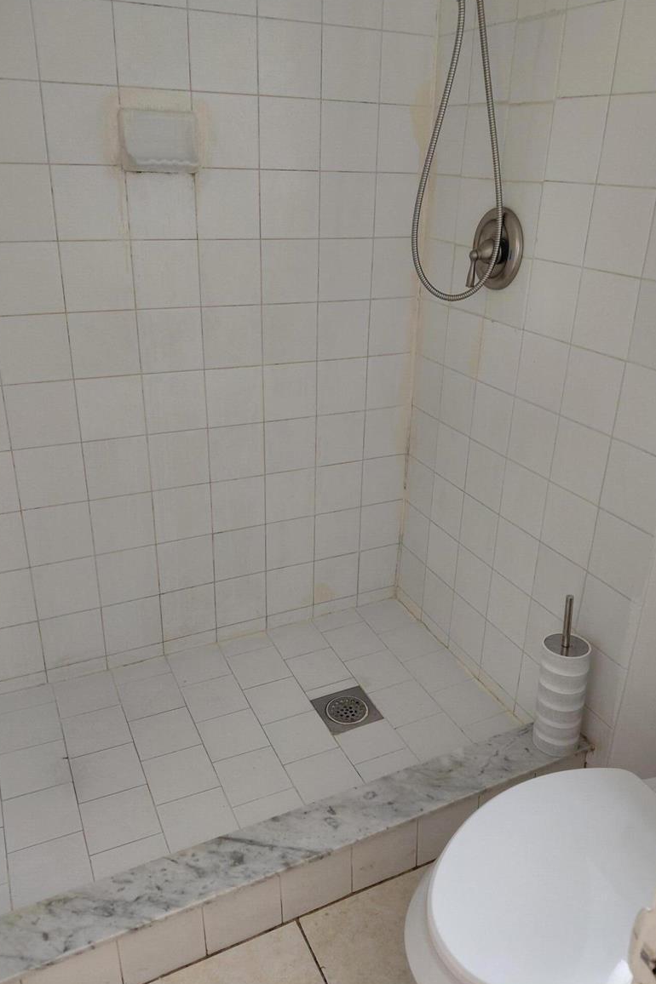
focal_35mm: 27
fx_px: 738
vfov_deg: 67.4
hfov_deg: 47.8
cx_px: 357
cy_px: 485
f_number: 1.8
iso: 160
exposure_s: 1/60
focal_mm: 4.69
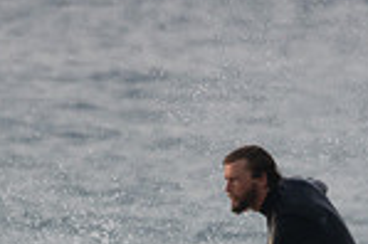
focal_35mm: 2107
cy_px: 418
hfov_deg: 1.0
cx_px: 311
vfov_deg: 0.7
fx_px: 21514
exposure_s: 1/1600
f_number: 5.6
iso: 560
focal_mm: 360
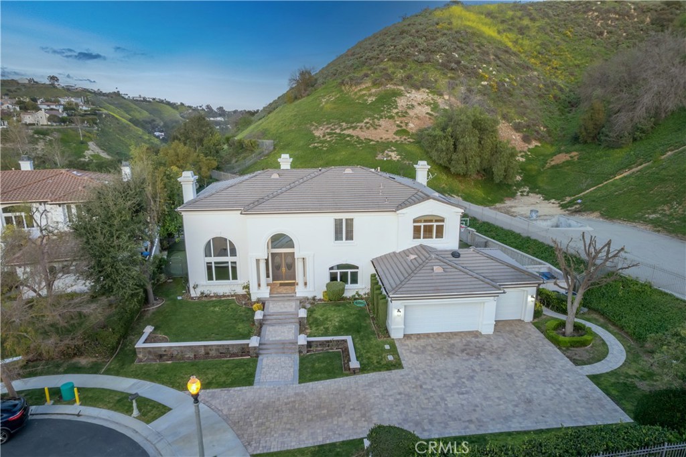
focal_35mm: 22
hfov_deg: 78.6
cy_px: 228
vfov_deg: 57.2
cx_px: 343
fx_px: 419
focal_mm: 8.38
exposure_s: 1/30
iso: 100
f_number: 2.8
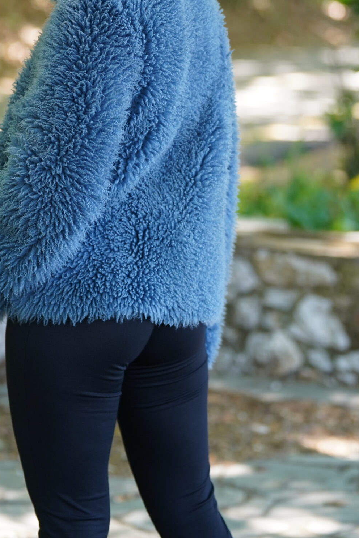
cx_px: 183
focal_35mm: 148
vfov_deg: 13.8
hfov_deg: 9.3
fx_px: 2214
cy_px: 101
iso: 500
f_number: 2.8
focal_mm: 86
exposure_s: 1/320
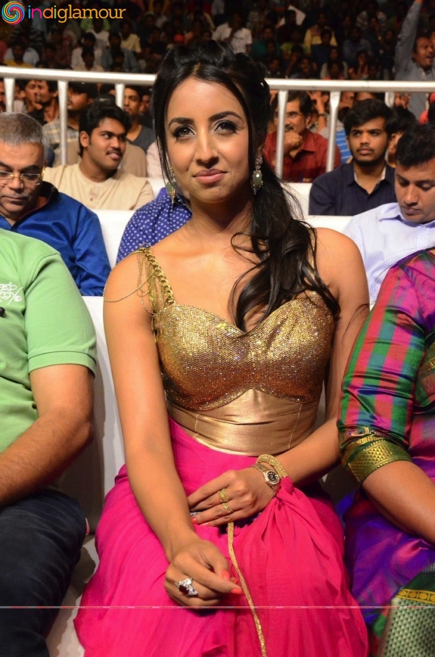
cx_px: 218
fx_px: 1147
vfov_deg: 31.9
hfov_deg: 21.5
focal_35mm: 63
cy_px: 328
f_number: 6.3
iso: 6400
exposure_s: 1/100
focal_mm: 42
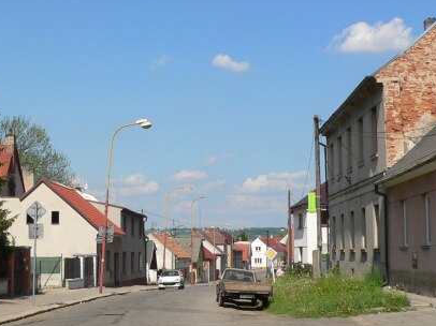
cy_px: 145
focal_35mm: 71
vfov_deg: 20.7
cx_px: 54
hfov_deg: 26.6
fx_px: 894
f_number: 5.2
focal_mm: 6
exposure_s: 1/500
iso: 80
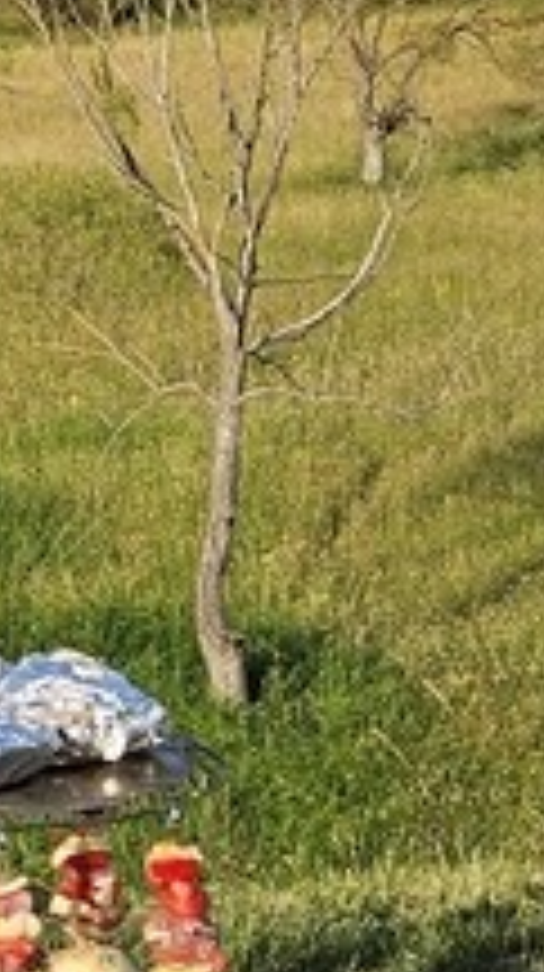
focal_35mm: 119
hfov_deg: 9.6
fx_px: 3061
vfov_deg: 18.0
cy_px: 387
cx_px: -490
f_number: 1.8
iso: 25
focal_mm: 5.4
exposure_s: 1/1468
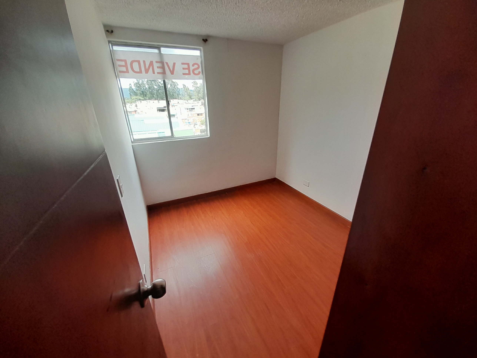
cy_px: 179
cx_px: 238
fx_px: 179
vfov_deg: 89.9
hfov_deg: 106.2
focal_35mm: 13
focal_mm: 1.13
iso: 40
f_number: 2.2
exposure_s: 1/50
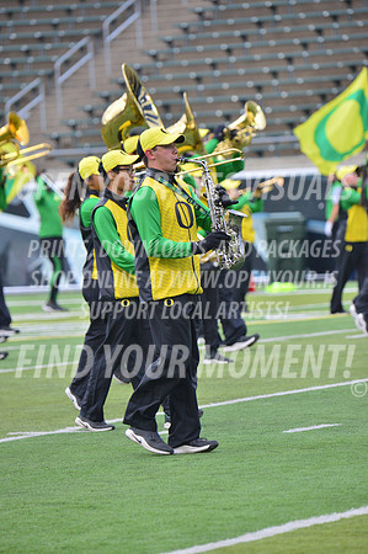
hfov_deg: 4.7
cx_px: 184
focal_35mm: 290
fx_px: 4457
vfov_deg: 7.1
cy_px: 277
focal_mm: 290
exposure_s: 1/500
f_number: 5.6
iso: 640
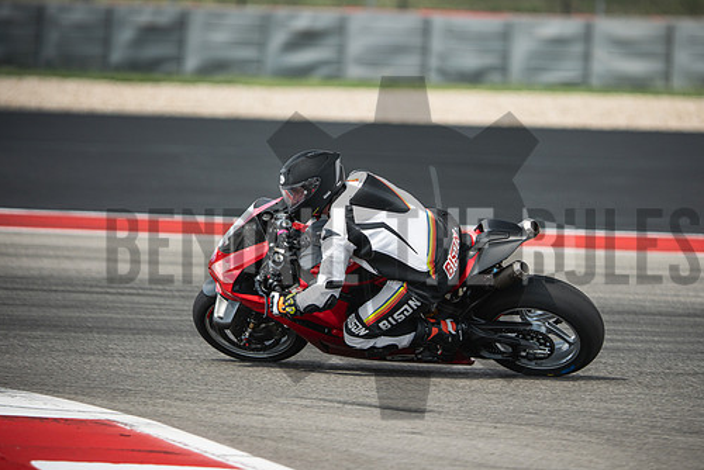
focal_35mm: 348
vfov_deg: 4.0
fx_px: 6809
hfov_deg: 5.9
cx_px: 403
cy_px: 248
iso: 320
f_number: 2
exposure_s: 1/1600
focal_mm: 200
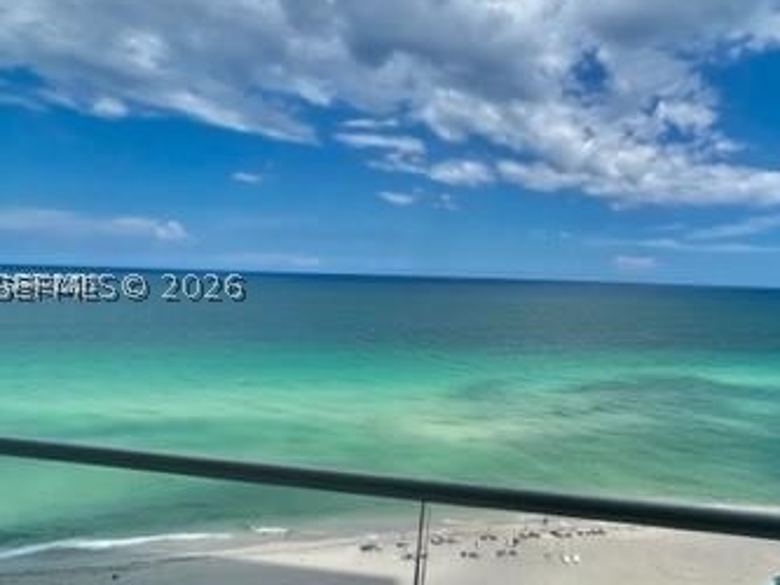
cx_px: 525
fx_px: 564
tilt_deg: -1.3
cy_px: 285
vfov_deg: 54.9
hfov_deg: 67.3
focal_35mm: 25
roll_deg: -2.0
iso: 32
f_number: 1.8
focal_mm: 1.57
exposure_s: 1/2732
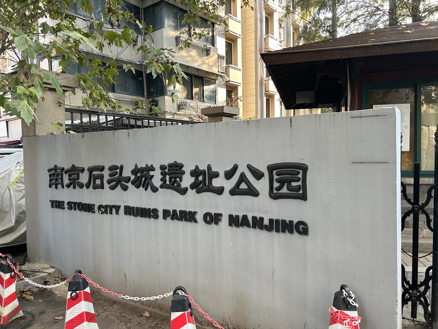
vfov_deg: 53.1
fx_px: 329
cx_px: 219
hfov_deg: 67.3
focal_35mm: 26
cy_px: 164
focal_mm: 5.7
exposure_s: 1/121
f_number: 1.5
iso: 64
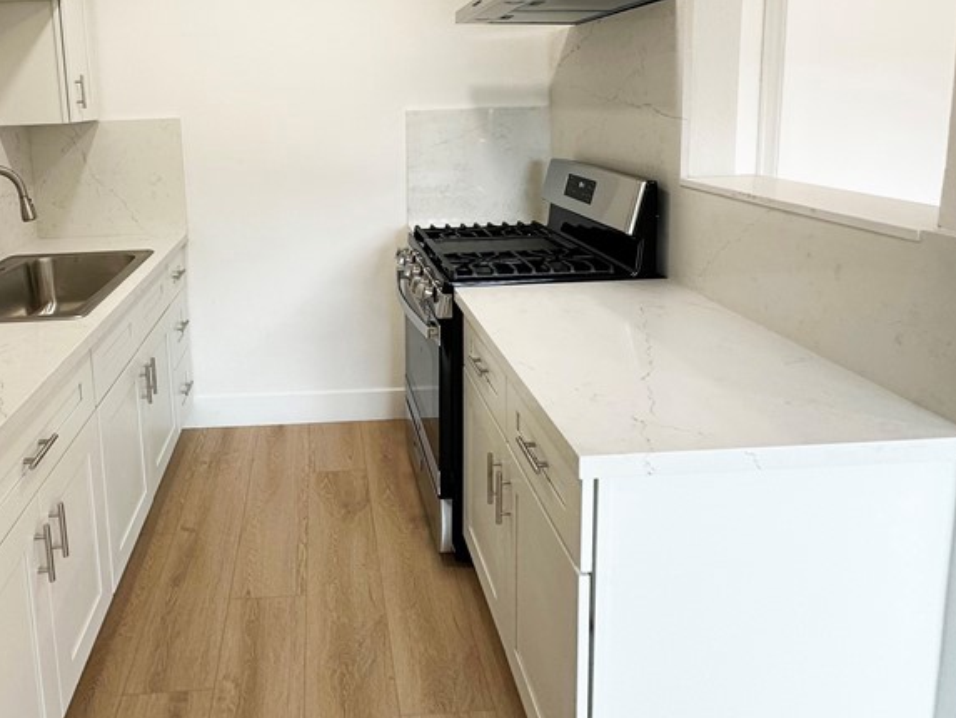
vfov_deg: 52.9
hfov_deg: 68.0
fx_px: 691
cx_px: 340
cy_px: 197
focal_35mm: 25
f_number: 2.2
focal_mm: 2.22
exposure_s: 1/120
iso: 80
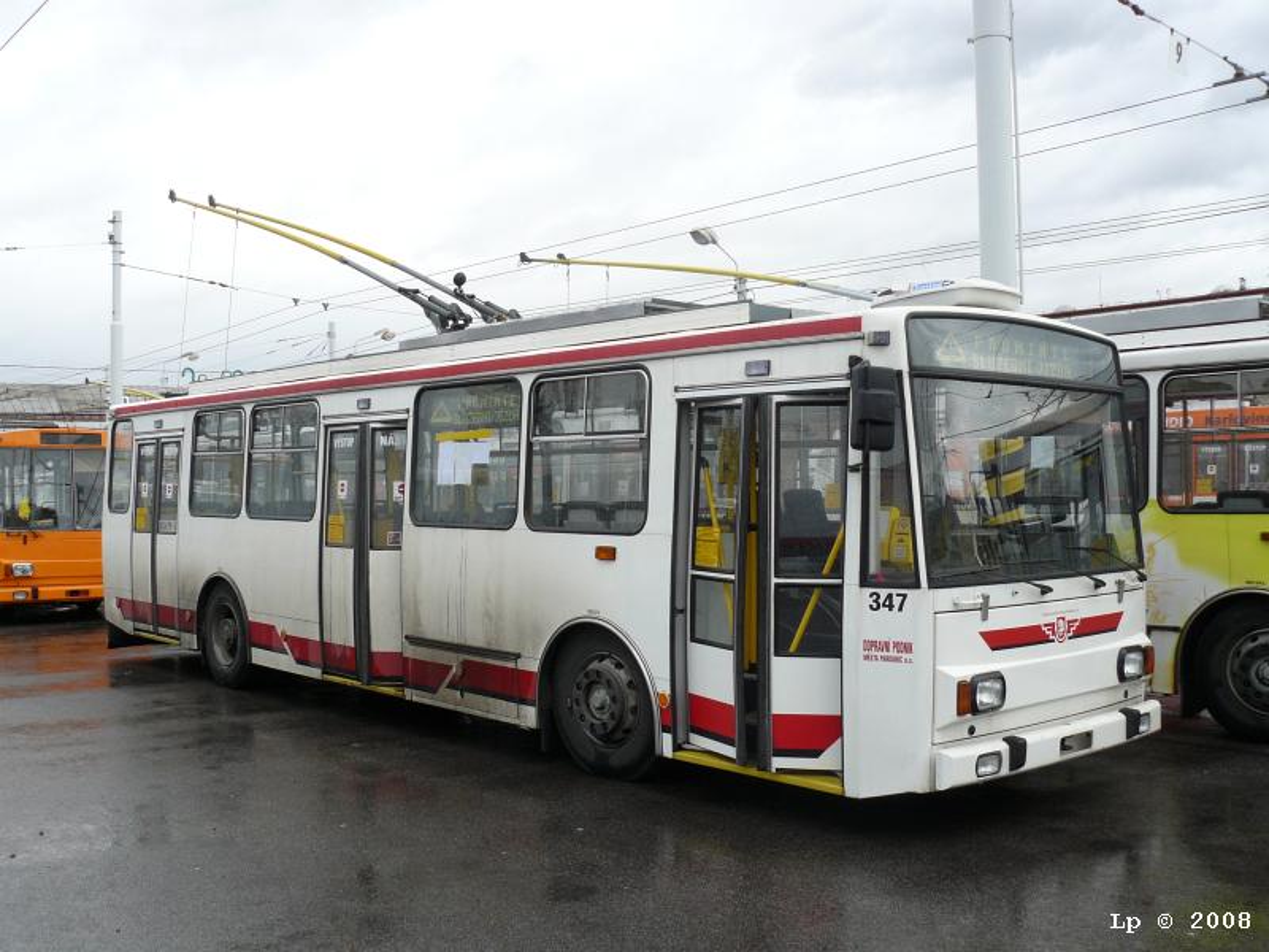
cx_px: 634
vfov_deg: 39.7
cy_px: 476
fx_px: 1320
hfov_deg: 51.4
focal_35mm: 36
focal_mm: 6
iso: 100
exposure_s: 1/200
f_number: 4
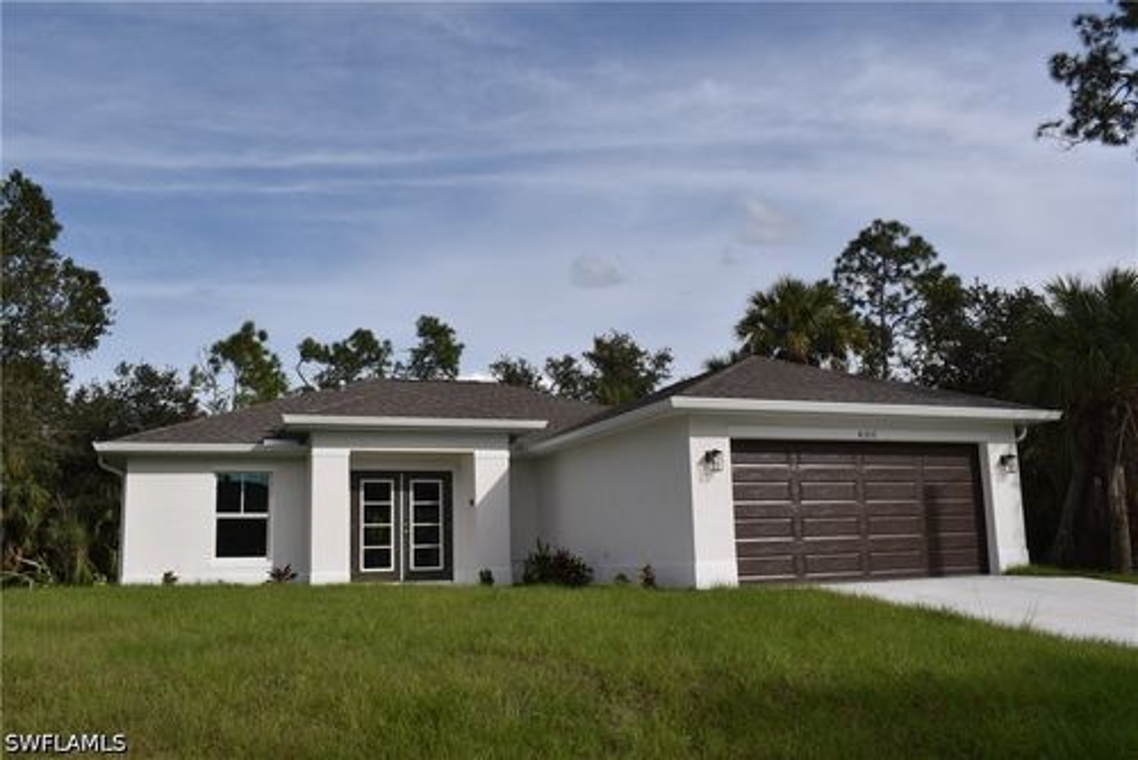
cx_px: 569
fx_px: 949
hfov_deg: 61.9
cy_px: 380
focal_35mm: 30
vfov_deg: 43.7
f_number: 20
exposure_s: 1/200
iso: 200
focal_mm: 20
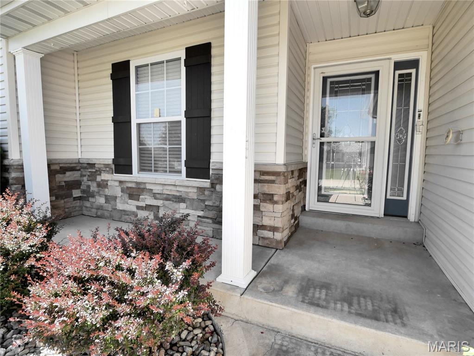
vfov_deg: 71.6
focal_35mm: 18
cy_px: 178
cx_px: 237
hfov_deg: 87.7
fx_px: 247
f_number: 6.3
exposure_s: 1/320
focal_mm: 9
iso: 800
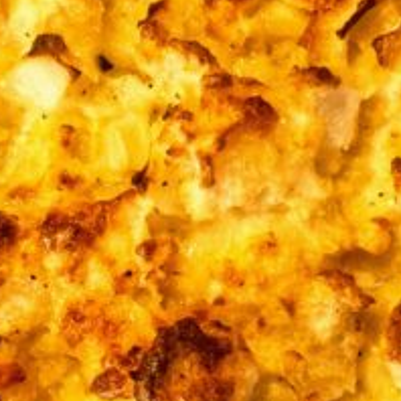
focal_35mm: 119
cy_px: 172
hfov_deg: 14.6
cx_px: 132
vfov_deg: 14.6
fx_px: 1560
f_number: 1.8
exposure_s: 1/33
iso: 500
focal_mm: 5.4
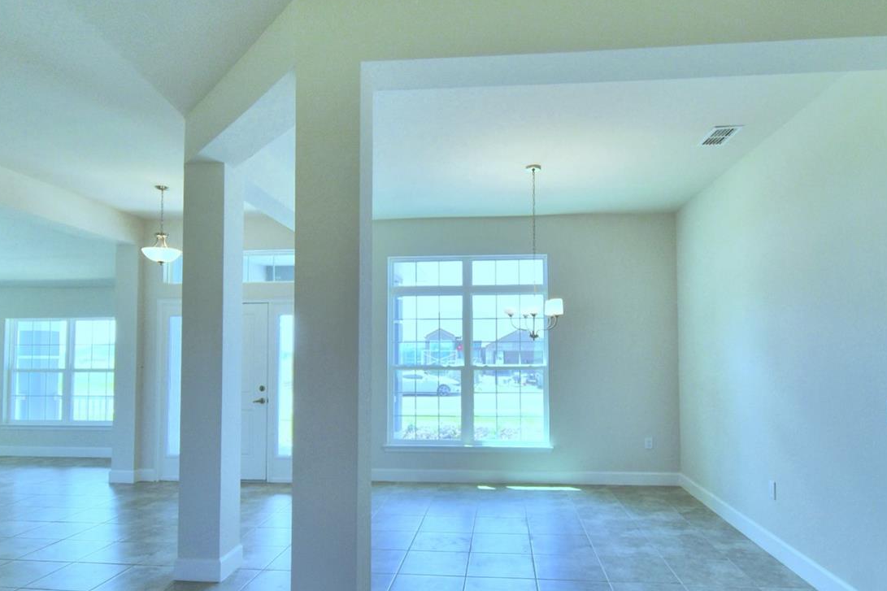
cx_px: 456
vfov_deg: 57.0
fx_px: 542
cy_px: 335
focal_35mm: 22
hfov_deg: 78.6
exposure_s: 1/160
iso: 200
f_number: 4.5
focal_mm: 10
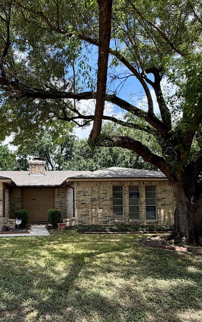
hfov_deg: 46.1
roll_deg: +1.0
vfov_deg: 71.5
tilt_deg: +2.0
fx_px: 220
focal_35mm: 25
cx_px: 33
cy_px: 199
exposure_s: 1/726
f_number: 2.2
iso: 40
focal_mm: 2.22
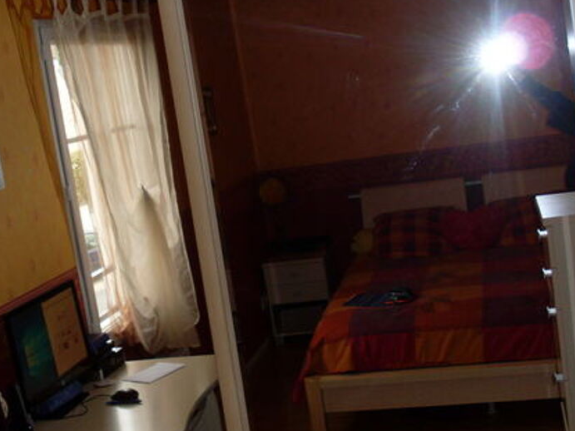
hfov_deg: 34.7
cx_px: 210
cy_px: 215
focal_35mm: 55
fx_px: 913
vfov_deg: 26.6
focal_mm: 6.3
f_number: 3
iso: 100
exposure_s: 1/45
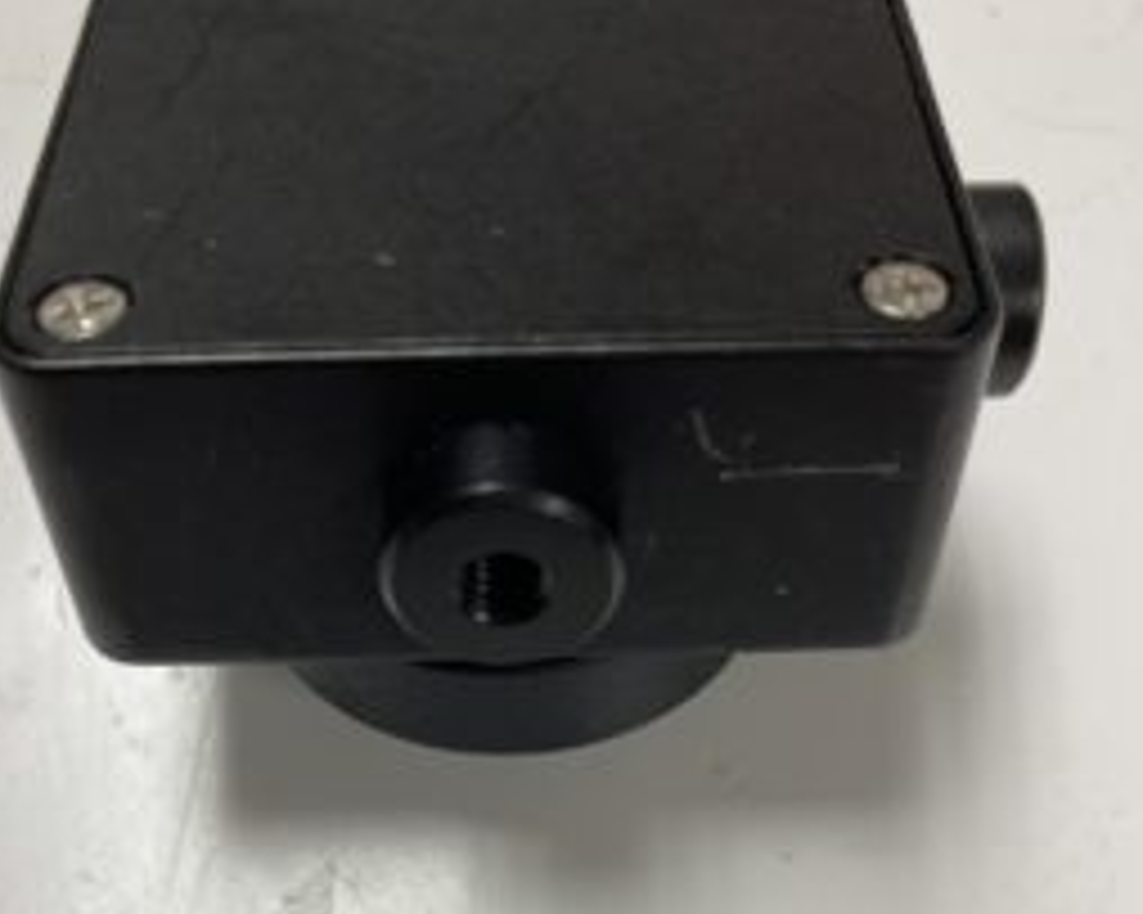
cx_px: 531
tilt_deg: -70.8
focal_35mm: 43
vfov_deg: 33.2
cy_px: 810
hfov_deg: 42.9
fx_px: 1454
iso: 40
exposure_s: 1/60
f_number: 1.8
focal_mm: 3.99
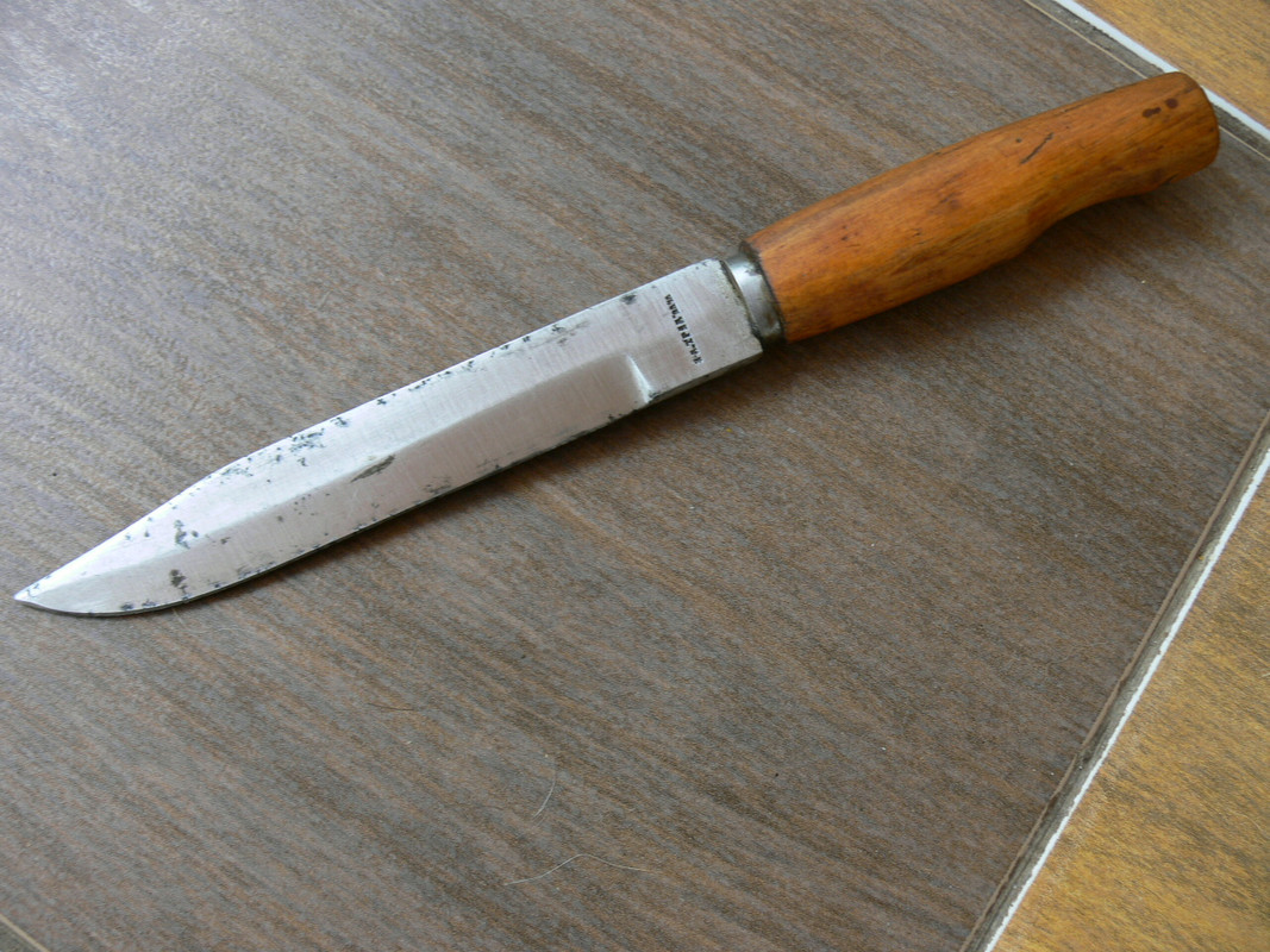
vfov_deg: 40.7
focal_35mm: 35
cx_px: 635
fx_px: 1284
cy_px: 476
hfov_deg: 52.6
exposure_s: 1/50
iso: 80
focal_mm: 7.4
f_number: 3.6
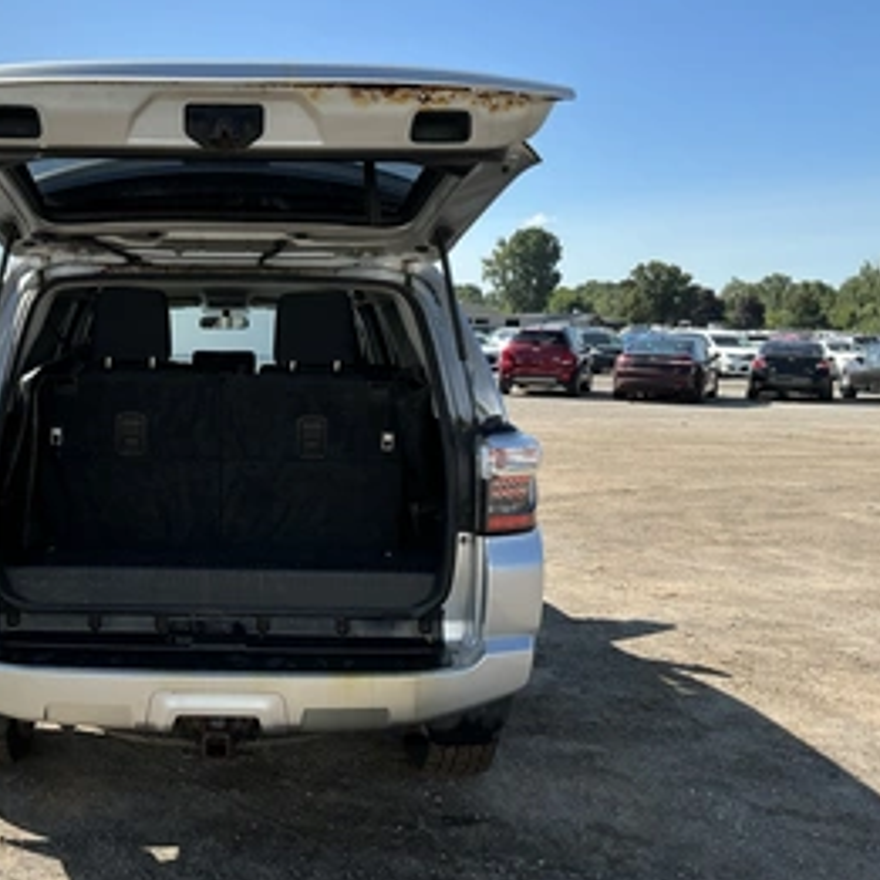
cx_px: 219
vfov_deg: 43.8
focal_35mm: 38
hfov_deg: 42.5
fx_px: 1093
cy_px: 408
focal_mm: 3
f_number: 1.8
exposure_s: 1/1342
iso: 25
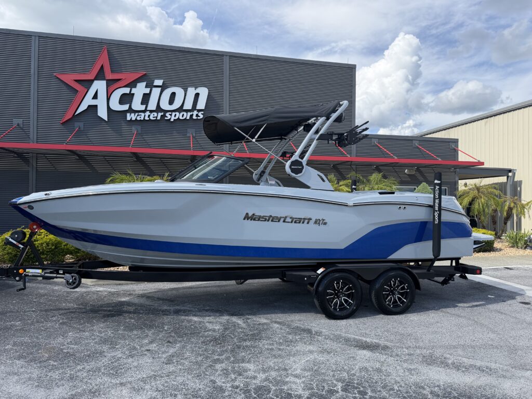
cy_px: 200
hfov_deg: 71.6
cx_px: 266
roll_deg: -0.2
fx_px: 369
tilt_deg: +0.8
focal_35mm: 24
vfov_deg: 56.8
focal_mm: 6.76
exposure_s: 1/3953
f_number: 1.78
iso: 100
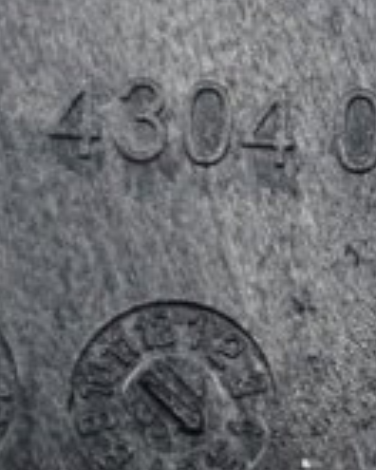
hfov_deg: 5.4
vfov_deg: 6.8
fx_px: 3950
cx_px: 561
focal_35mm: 284
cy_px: 214
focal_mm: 52
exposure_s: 1/60
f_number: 5.6
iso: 800
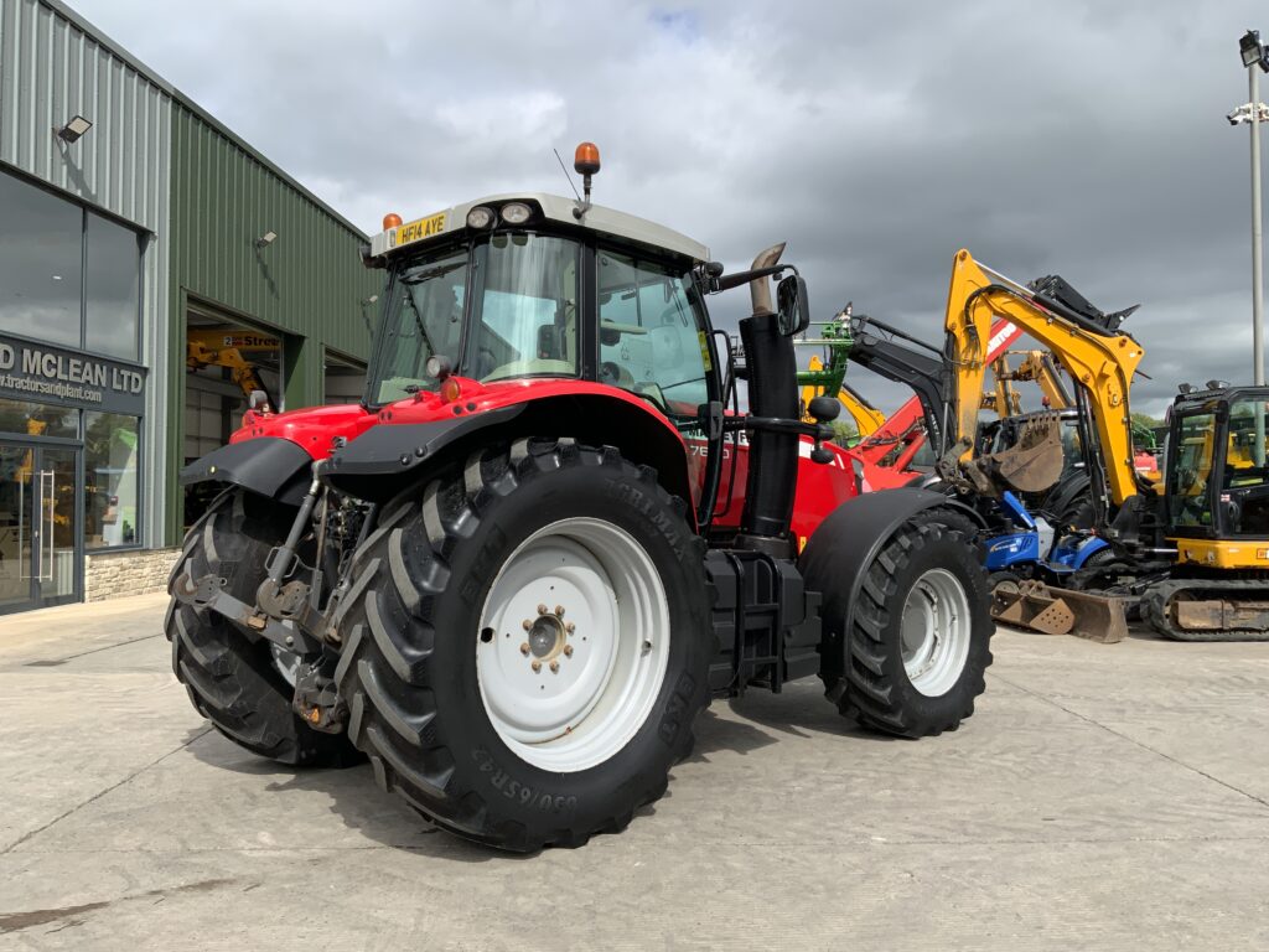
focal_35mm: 29
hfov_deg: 61.7
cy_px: 476
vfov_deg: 48.2
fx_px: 1063
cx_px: 634
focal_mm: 3
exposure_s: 1/1848
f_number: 1.8
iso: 16
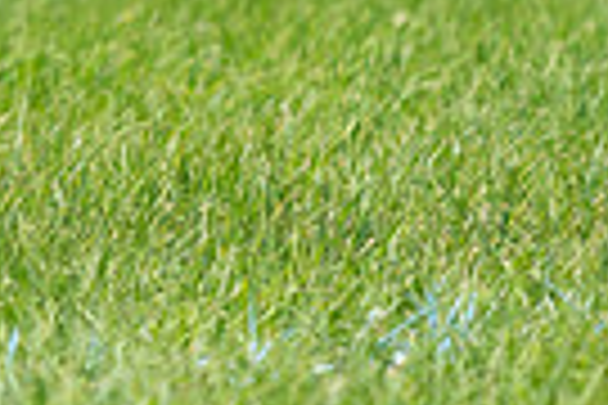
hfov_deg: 1.6
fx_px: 22038
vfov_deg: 1.1
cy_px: -367
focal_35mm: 1305
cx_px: -342
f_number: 6.3
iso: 1250
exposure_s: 1/4000
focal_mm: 303
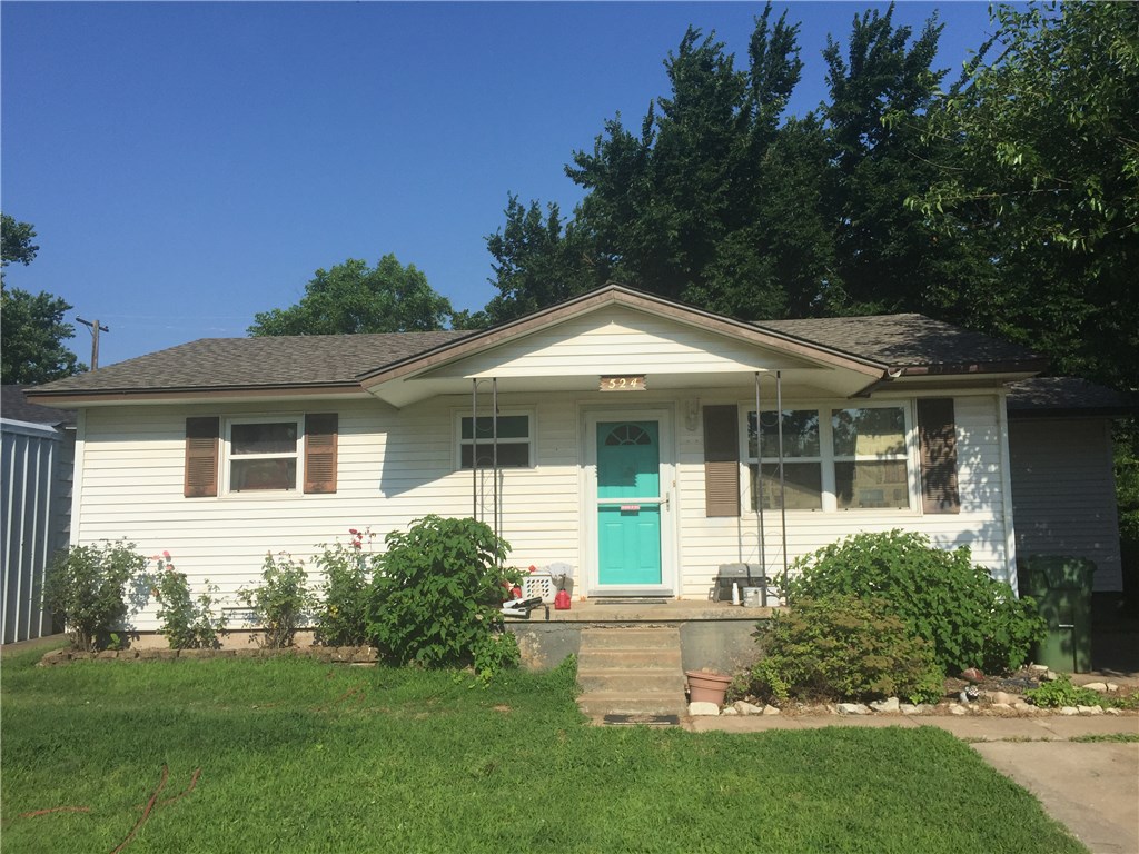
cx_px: 570
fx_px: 954
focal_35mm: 29
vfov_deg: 48.2
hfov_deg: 61.7
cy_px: 427
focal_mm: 4.15
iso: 32
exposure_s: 1/3968
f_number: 2.2
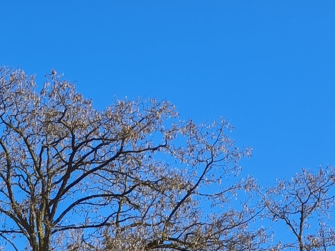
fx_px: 1084
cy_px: 525
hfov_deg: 15.0
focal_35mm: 112
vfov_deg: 11.7
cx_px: -287
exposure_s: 1/1420
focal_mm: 4.94
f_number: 1.5
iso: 80
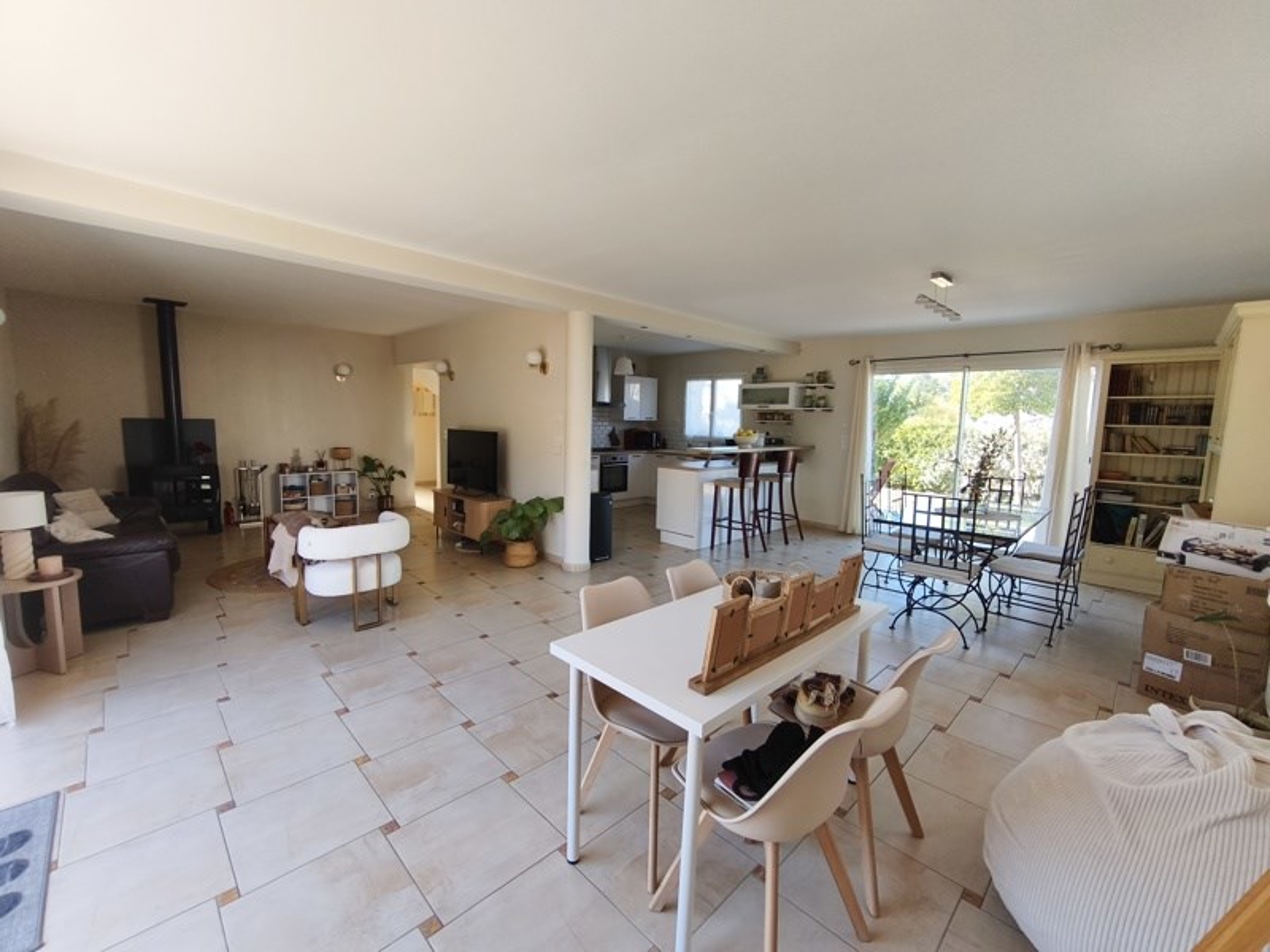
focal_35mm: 15
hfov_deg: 98.2
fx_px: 550
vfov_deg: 81.7
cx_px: 635
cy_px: 476
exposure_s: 1/100
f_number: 2.2
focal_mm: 1.91
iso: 80
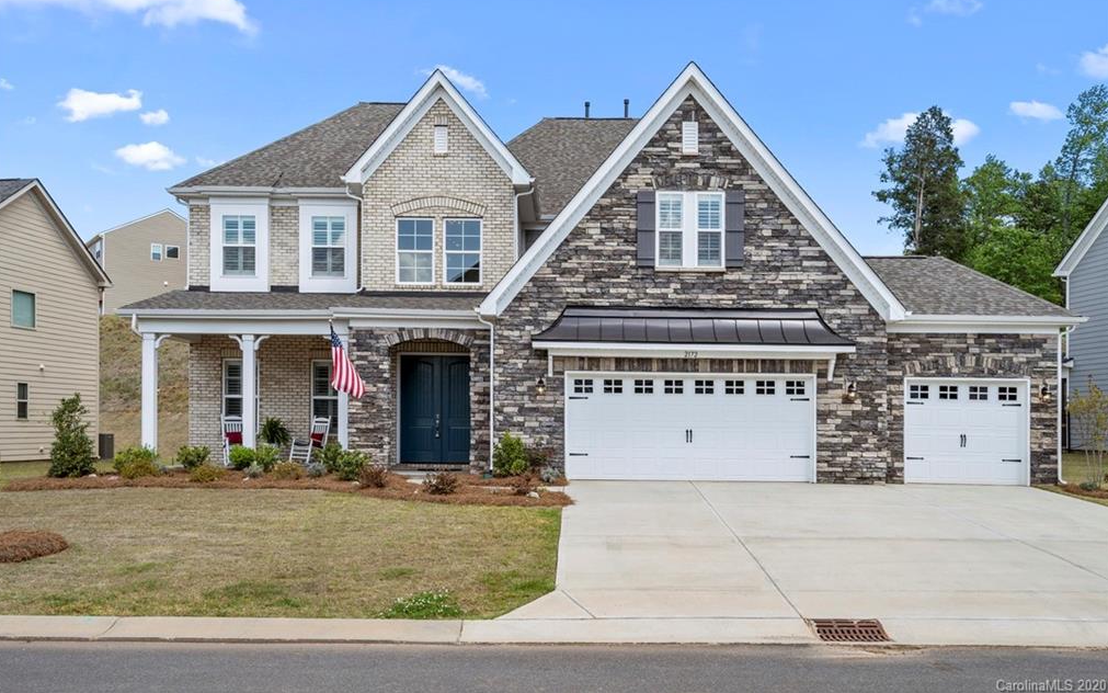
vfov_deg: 38.3
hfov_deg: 58.1
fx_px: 997
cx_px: 553
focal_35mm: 33
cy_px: 322
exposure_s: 1/400
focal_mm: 32
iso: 250
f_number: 11
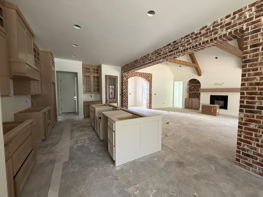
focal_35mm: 14
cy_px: 98
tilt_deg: -4.3
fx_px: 106
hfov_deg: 102.1
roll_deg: -0.3
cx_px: 132
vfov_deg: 85.7
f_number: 2.2
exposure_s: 1/60
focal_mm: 2.22
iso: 500
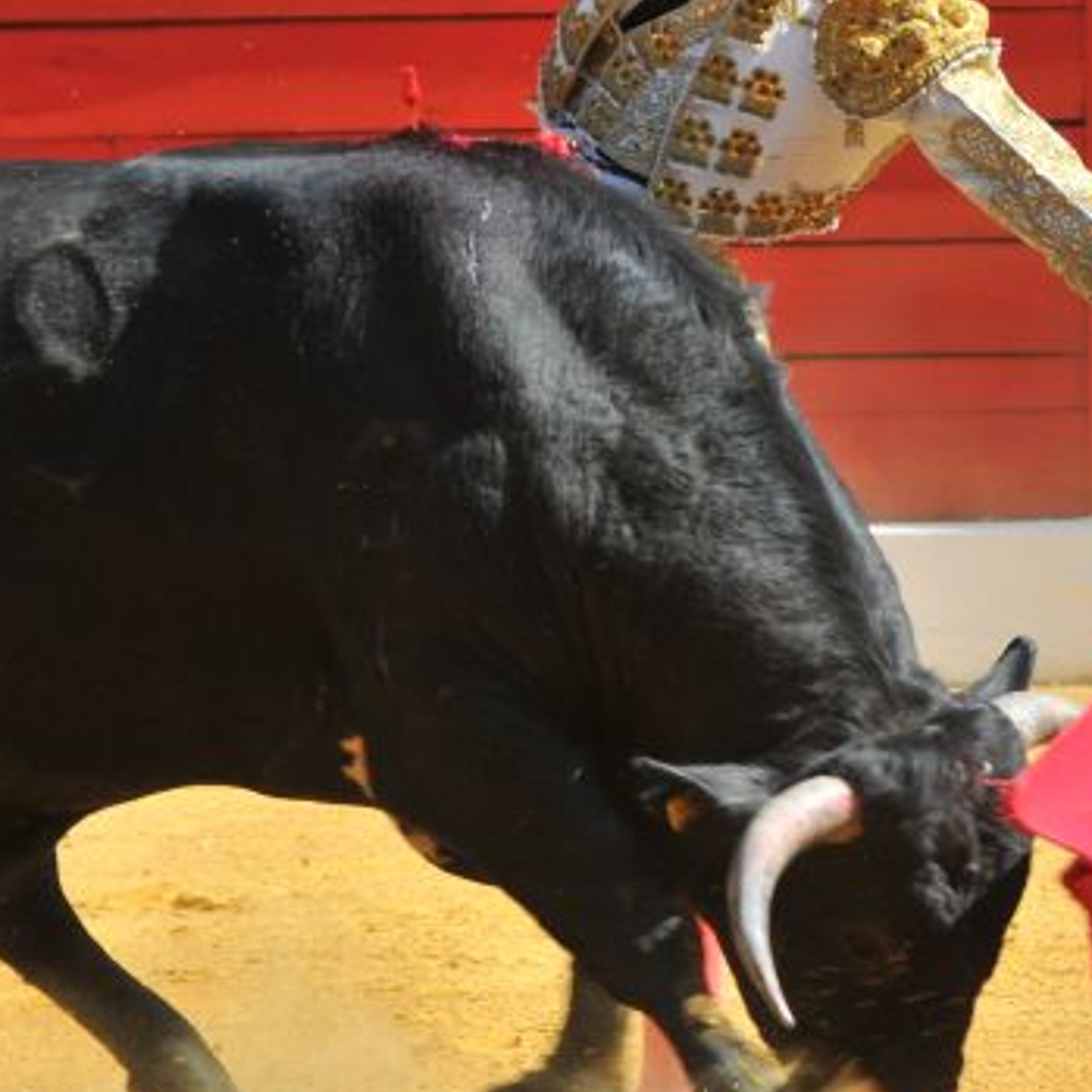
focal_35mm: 419
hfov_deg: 4.2
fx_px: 14954
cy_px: 397
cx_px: 939
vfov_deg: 4.2
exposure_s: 1/350
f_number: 6.7
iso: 200
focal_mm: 112
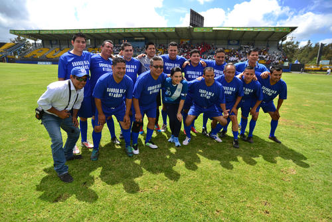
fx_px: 185
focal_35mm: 20
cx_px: 166
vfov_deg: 62.0
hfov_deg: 83.9
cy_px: 111
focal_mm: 20
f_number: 3.2
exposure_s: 1/800
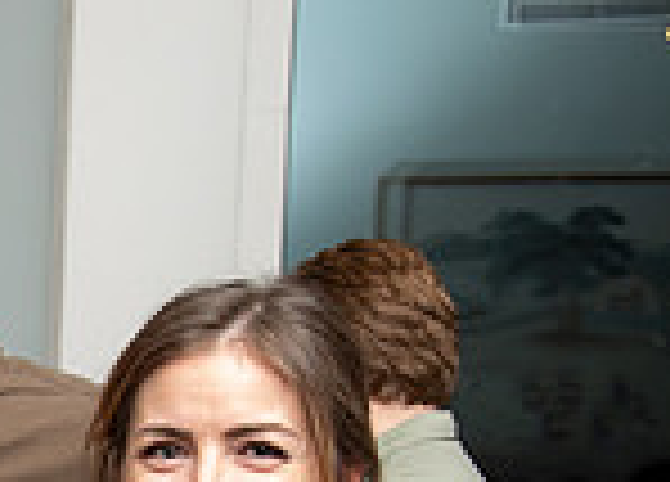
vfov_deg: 9.6
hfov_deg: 12.7
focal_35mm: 144
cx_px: -540
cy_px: 820
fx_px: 2745
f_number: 6.3
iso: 3200
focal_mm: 34
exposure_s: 1/160
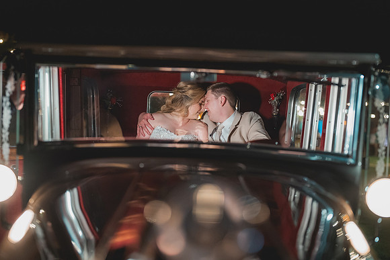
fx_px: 624
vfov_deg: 23.6
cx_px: 181
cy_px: 122
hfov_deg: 34.7
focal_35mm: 58
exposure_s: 1/100
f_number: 1.8
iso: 3200
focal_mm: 50
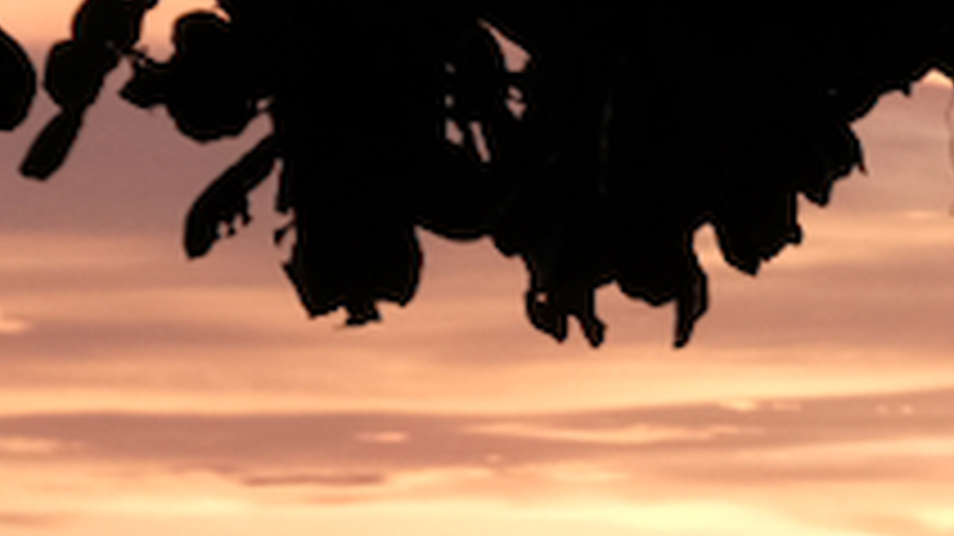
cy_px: 721
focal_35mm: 354
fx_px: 8950
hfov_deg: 6.0
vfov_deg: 3.4
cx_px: 1440
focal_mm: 37.4
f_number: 7.1
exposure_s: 1/180
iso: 800
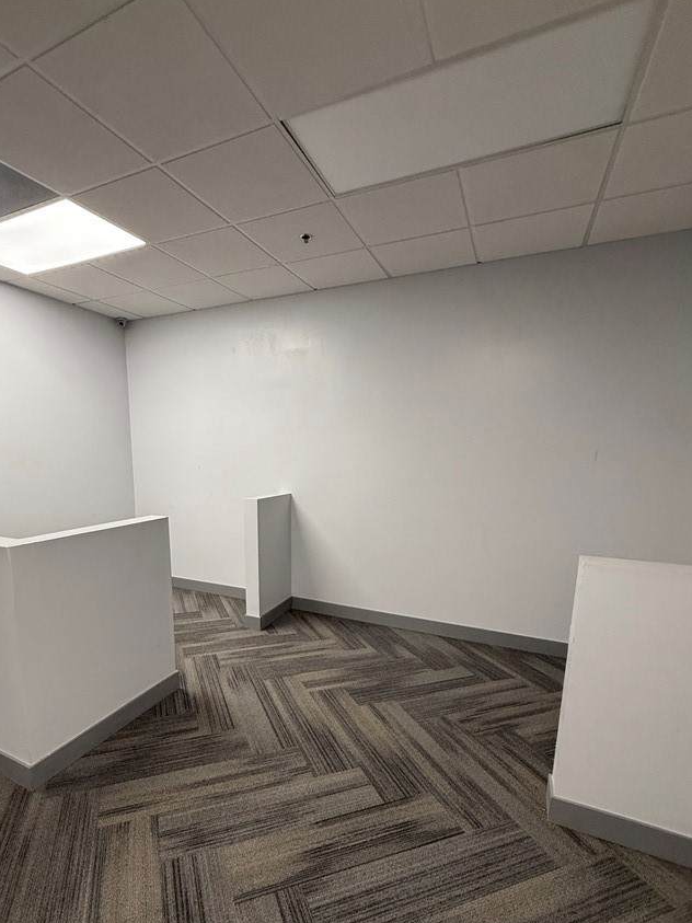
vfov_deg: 90.4
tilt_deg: -11.4
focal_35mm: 17
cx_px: 291
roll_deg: -0.8
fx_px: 453
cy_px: 531
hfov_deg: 74.2
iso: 250
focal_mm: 2.22
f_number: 2.2
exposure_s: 1/120
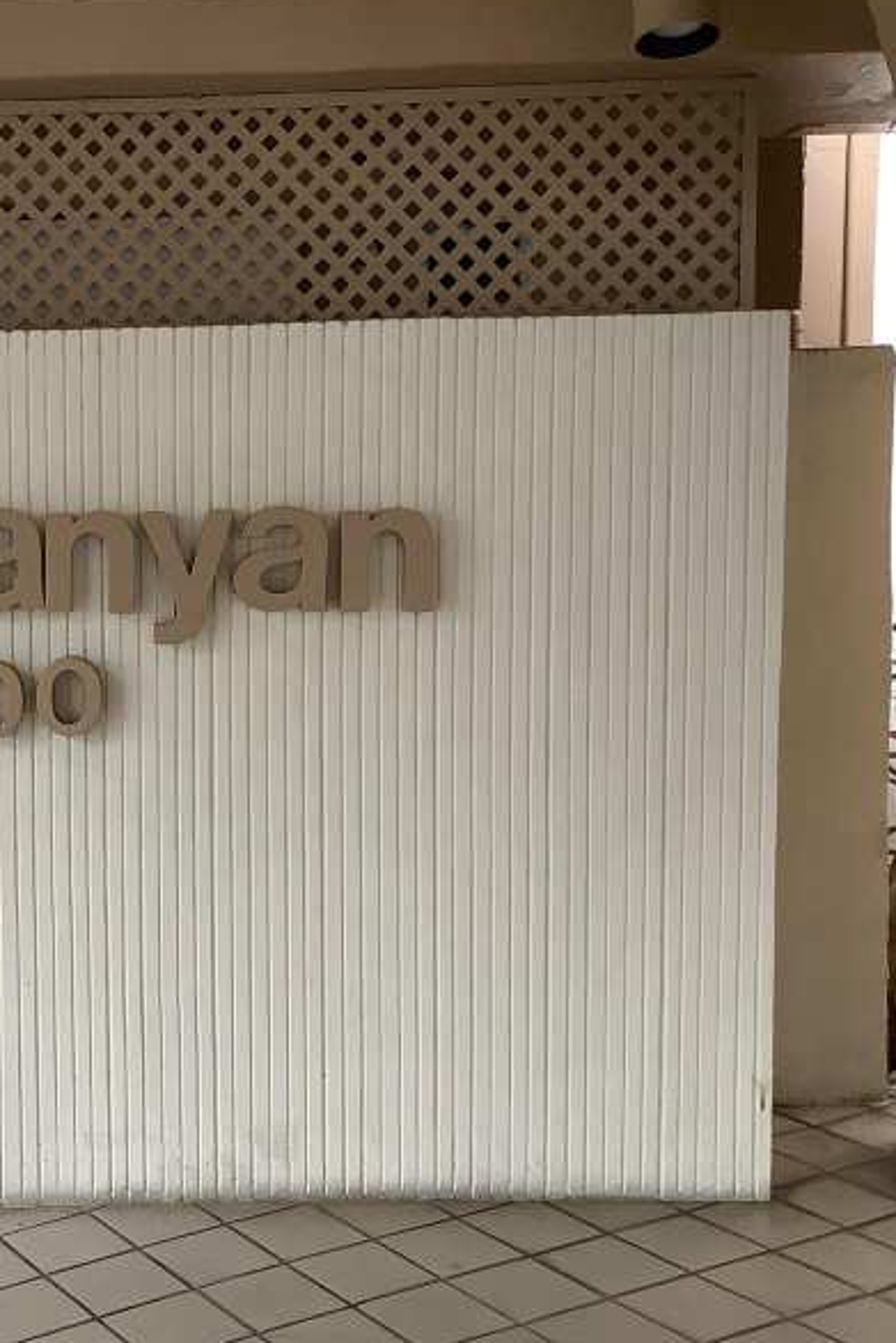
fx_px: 1642
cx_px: 18
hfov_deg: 28.8
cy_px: 658
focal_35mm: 44
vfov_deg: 44.5
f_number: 2.4
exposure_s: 1/60
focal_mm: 3.3
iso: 80
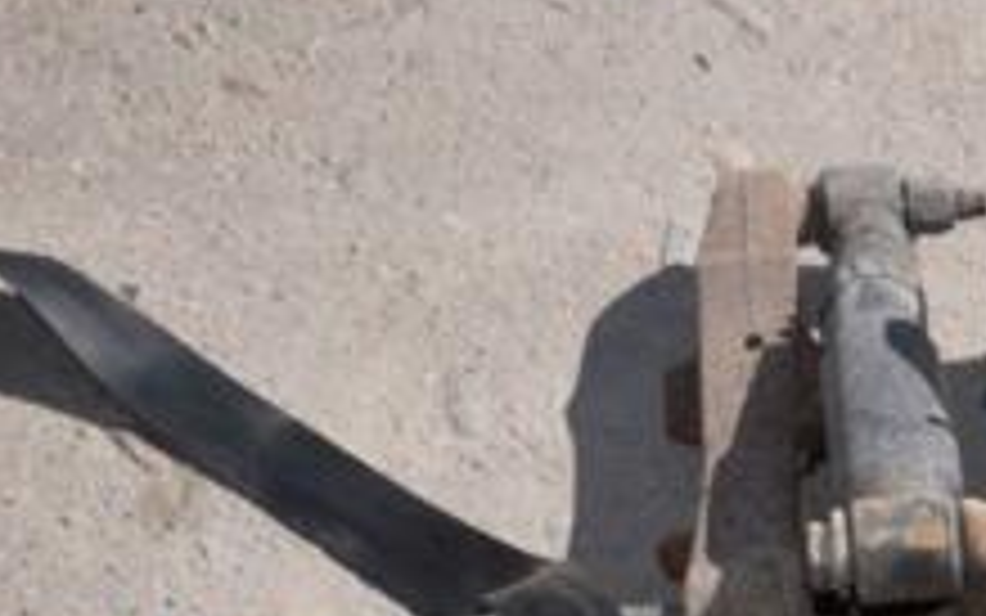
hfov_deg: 15.0
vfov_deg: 9.7
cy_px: 553
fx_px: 3602
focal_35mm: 134
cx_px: 1234
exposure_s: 1/200
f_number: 25
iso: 800
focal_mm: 32
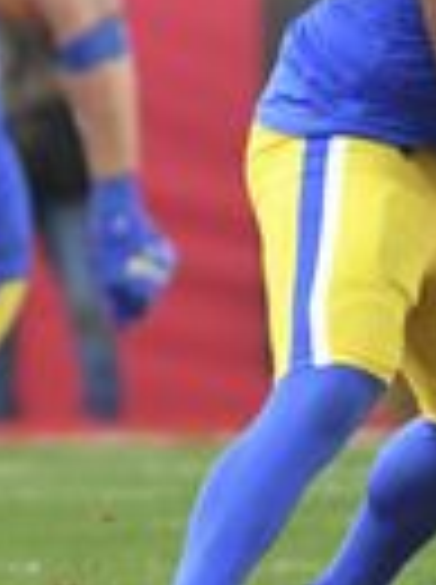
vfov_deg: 1.1
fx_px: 29941
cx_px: -423
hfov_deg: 0.8
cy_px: 187
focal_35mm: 1777
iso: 1250
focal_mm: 400
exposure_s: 1/2500
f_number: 4
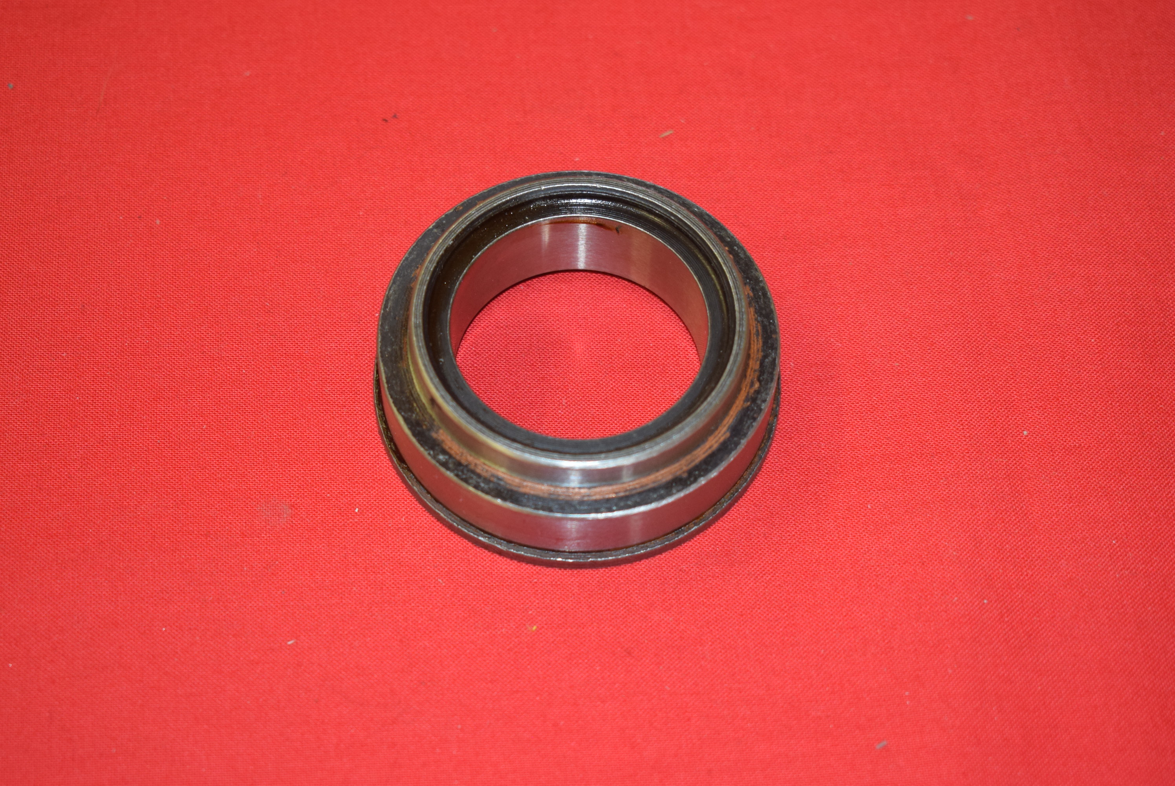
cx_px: 588
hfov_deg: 28.1
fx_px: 2352
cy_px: 393
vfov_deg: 19.0
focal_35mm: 72
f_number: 5.3
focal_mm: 48
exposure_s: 1/60
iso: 800
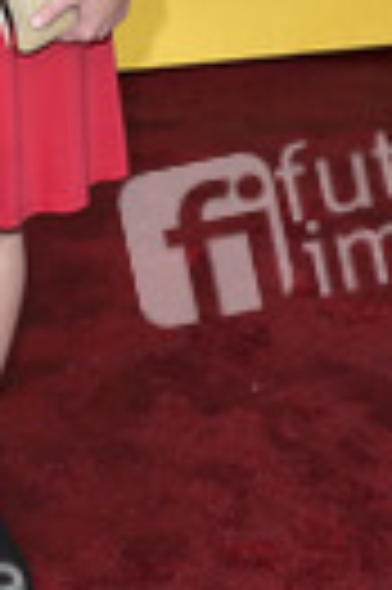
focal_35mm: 107
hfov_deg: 12.5
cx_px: -56
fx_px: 1752
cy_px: -5
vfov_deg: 18.6
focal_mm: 35
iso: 320
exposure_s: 1/250
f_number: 6.3
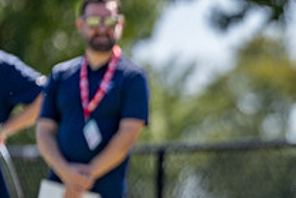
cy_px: 165
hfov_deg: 3.2
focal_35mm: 648
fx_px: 5335
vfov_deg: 2.1
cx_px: 372
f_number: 2.8
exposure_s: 1/2000
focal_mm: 200
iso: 160
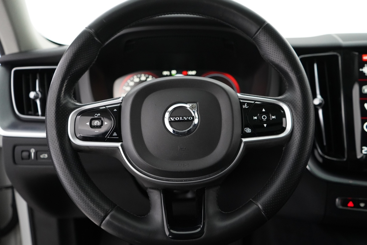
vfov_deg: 41.1
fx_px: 326
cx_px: 184
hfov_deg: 58.7
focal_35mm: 32
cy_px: 122
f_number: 4
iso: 5000
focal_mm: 32
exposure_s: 1/60
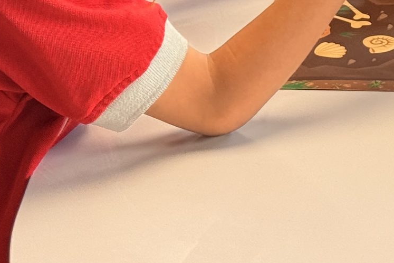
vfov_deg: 7.8
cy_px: -195
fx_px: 1871
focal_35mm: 171
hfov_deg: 11.6
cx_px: 558
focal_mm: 6.76
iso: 64
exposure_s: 1/348
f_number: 1.78
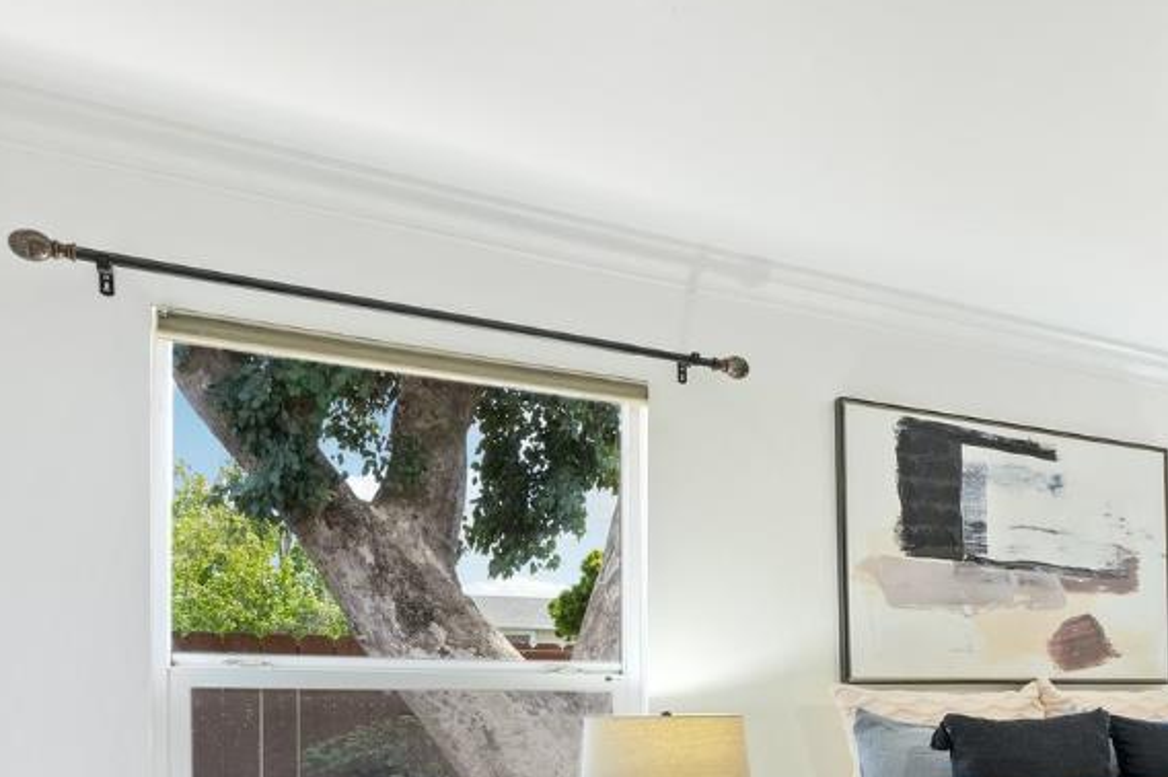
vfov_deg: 33.9
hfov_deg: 35.4
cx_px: 1520
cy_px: 704
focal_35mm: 37
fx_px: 1200
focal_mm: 14
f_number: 8
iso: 640
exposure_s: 1/8
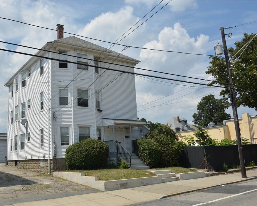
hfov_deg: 52.5
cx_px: 102
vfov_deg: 43.3
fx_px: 259
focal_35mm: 34
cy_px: 103
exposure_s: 1/400
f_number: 8
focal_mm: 20
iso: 100
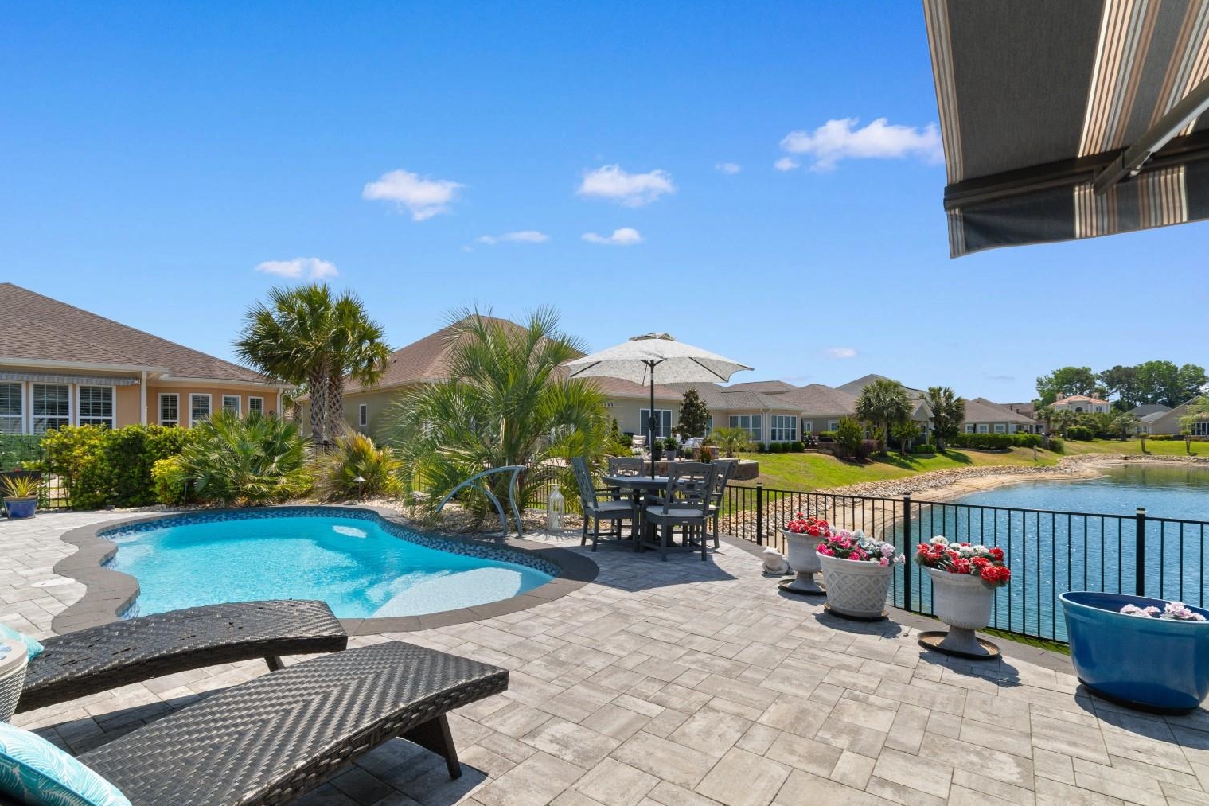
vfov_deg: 73.7
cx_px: 583
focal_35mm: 16
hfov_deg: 96.7
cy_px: 428
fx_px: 537
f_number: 7.1
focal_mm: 10
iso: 100
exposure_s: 1/200
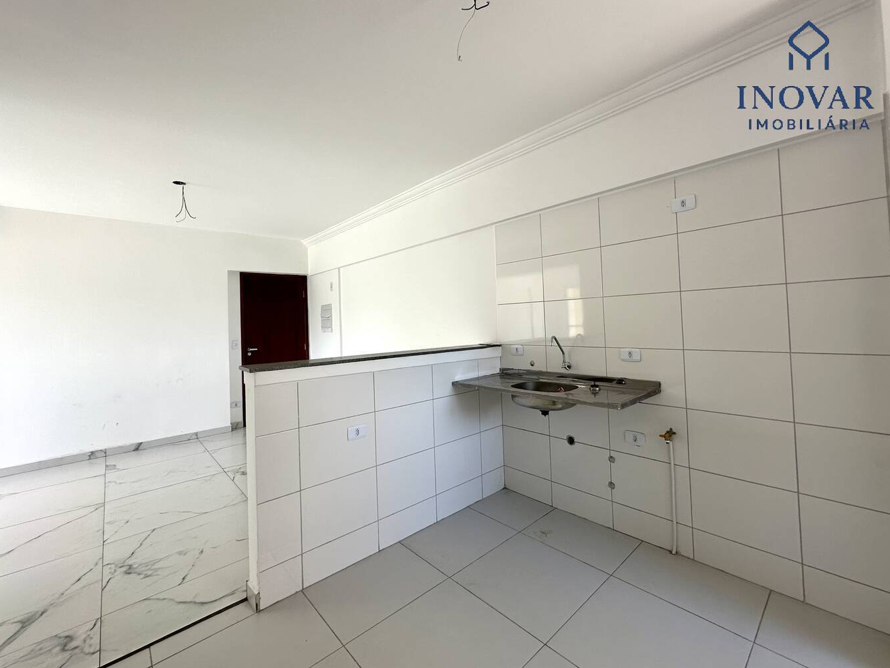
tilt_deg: +1.1
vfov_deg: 81.6
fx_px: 386
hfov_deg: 98.1
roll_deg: +2.1
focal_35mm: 15
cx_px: 458
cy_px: 311
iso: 50
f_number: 2.2
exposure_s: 1/99
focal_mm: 2.22
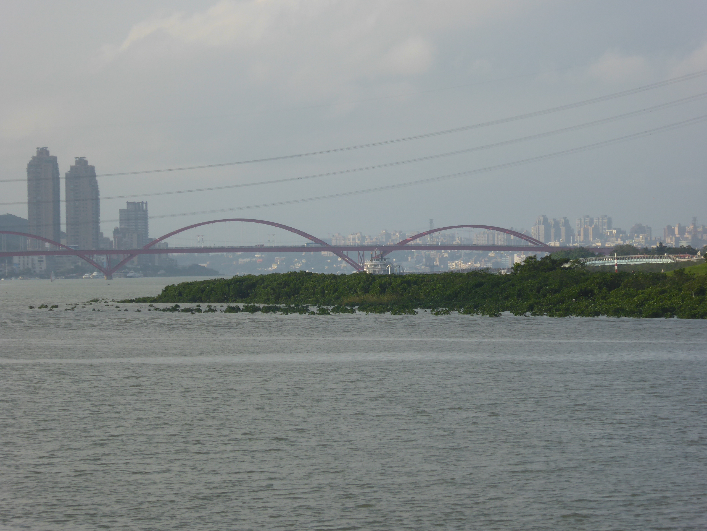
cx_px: 354
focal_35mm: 206
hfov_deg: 9.6
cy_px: 266
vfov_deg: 7.2
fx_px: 4207
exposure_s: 1/320
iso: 100
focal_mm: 33.2
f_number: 5.6
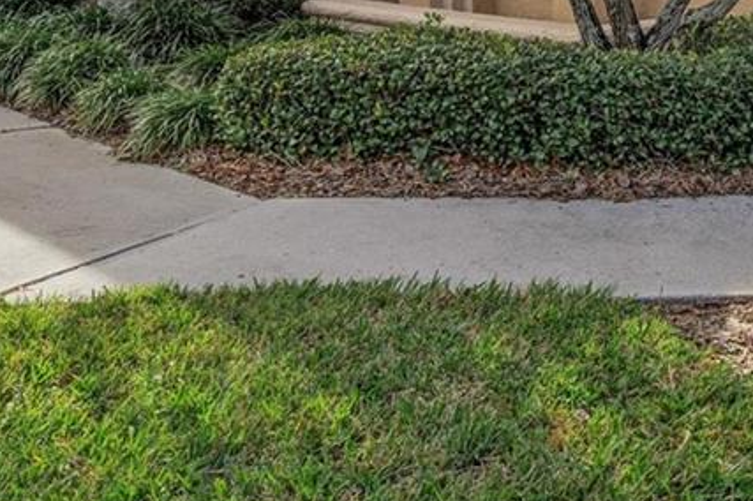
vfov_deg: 20.9
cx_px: 811
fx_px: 1254
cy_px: -118
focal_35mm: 60
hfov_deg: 30.2
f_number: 6.3
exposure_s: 1/125
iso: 100
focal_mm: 16
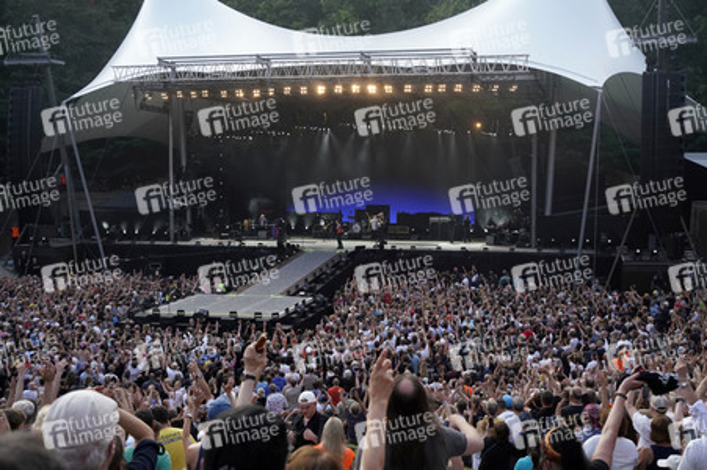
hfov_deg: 43.6
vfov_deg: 29.8
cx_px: 354
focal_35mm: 45
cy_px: 235
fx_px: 883
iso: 1250
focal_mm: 45
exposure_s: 1/640
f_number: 5.6
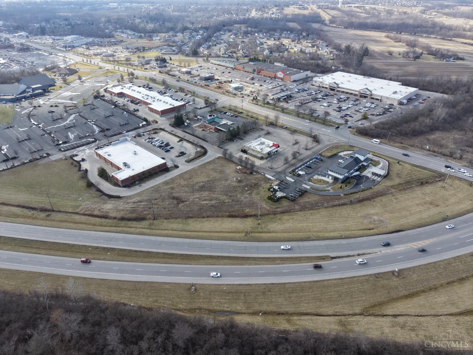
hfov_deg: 71.6
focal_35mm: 24
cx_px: 236
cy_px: 178
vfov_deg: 56.8
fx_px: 328
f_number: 1.8
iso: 200
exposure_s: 1/1600
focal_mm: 8.67
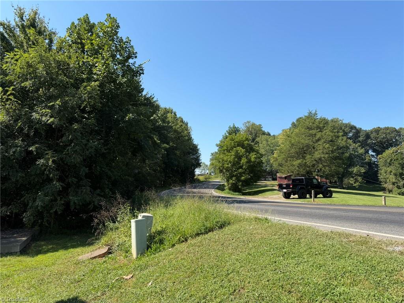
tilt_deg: +6.5
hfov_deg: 71.6
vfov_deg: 56.8
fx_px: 280
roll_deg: +0.5
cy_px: 152
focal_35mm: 24
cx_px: 202
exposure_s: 1/2907
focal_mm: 6.76
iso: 80
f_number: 1.78
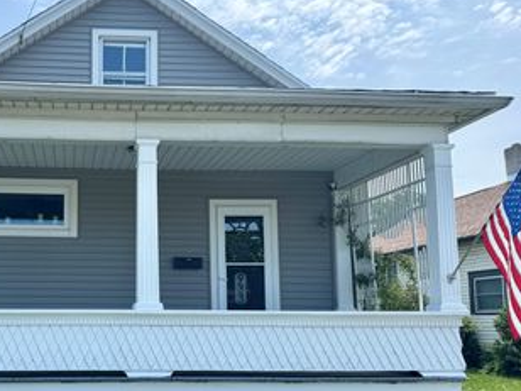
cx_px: 105
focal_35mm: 39
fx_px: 587
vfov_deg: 36.5
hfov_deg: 45.5
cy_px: 255
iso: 80
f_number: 1.78
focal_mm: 6.76
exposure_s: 1/3413
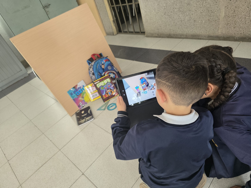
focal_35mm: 23
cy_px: 94
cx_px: 126
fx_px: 167
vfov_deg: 58.9
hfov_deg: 73.9
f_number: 1.7
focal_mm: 6.3
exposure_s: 1/120
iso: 250
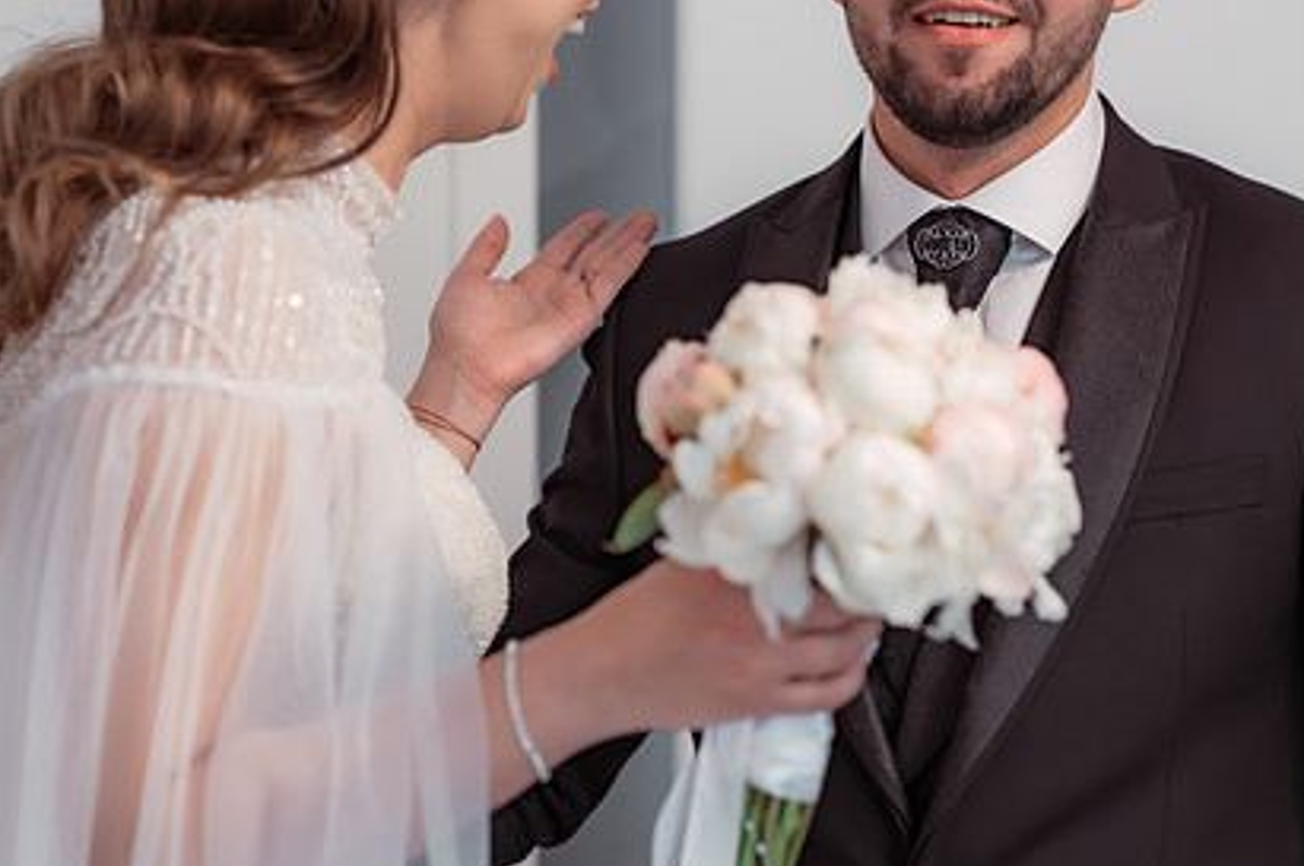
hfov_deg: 17.1
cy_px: 305
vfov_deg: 11.4
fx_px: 4341
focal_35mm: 120
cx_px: 584
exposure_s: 1/320
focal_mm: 85
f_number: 2.8
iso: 1600
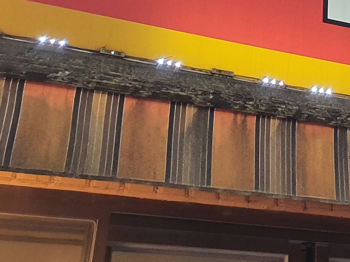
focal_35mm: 96
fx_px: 971
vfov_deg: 14.3
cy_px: -146
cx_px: 564
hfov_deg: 17.7
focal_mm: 4.32
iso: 160
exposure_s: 1/120
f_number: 2.4
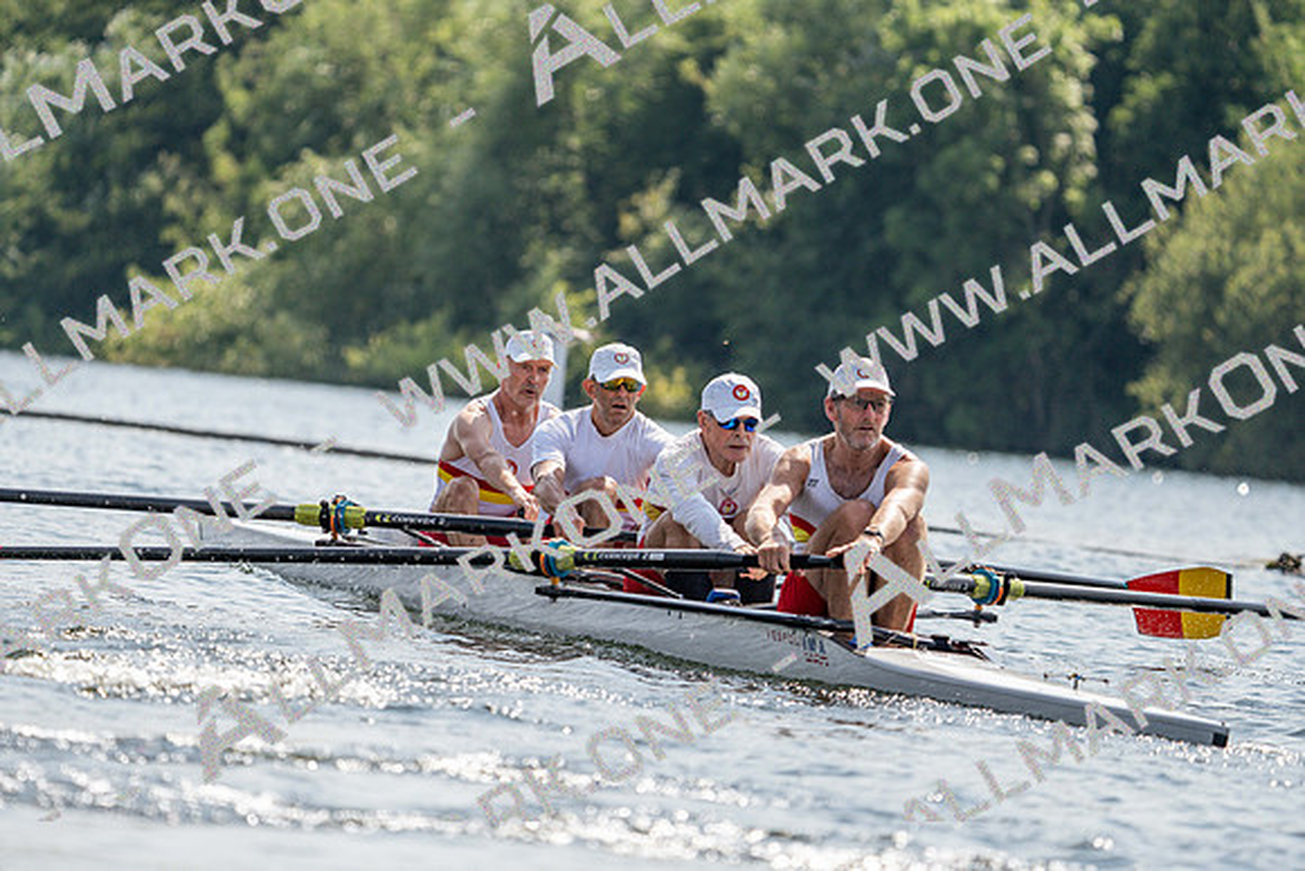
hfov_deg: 6.7
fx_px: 11203
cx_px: 652
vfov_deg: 4.5
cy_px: 436
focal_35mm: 309
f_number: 6.3
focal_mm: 309
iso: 250
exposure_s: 1/1600
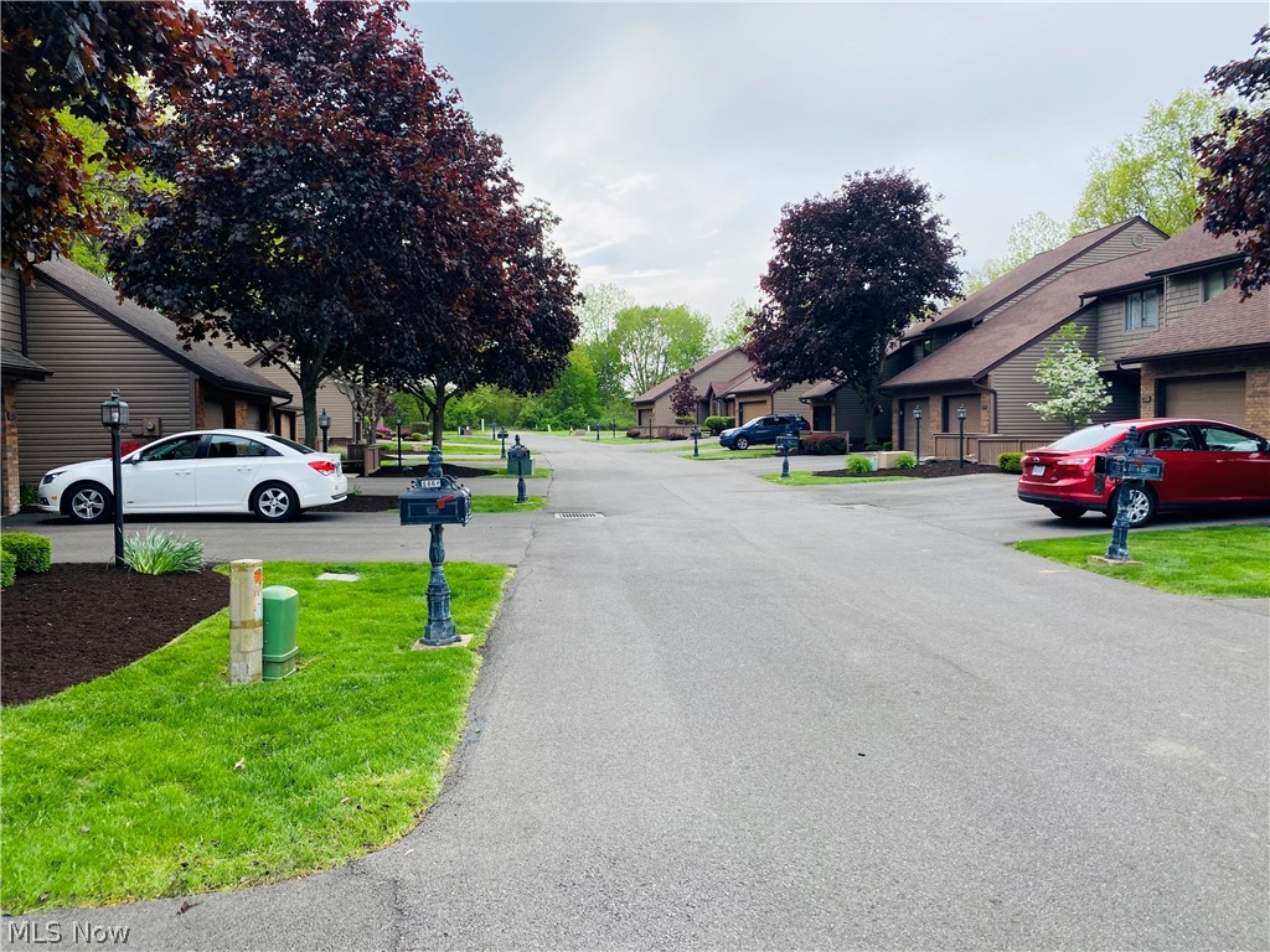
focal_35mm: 26
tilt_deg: -2.0
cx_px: 635
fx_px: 954
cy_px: 476
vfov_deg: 53.1
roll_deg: +0.9
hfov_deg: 67.3
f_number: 1.8
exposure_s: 1/1274
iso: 32
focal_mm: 4.25
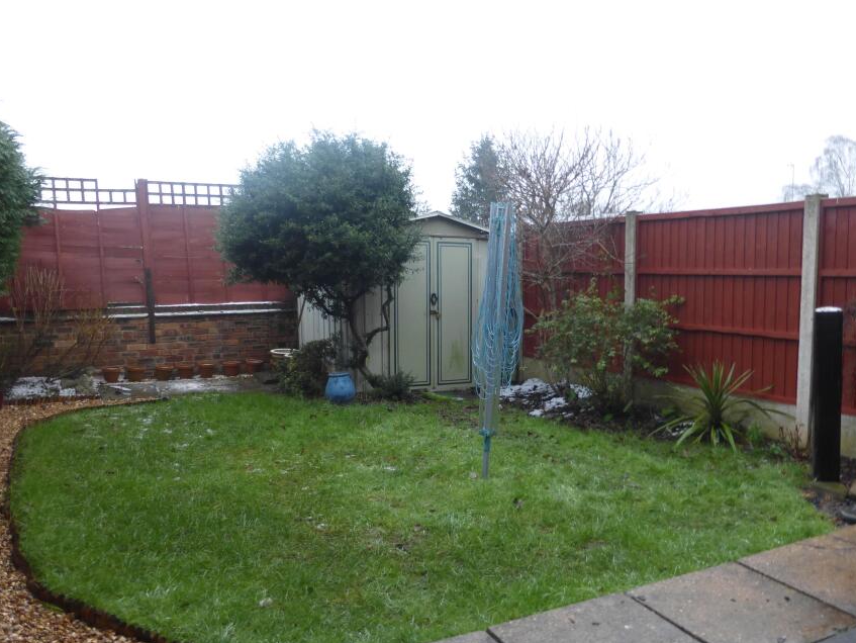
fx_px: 717
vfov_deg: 48.2
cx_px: 447
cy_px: 356
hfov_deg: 61.6
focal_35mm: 29
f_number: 3.3
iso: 125
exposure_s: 1/60
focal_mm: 4.3
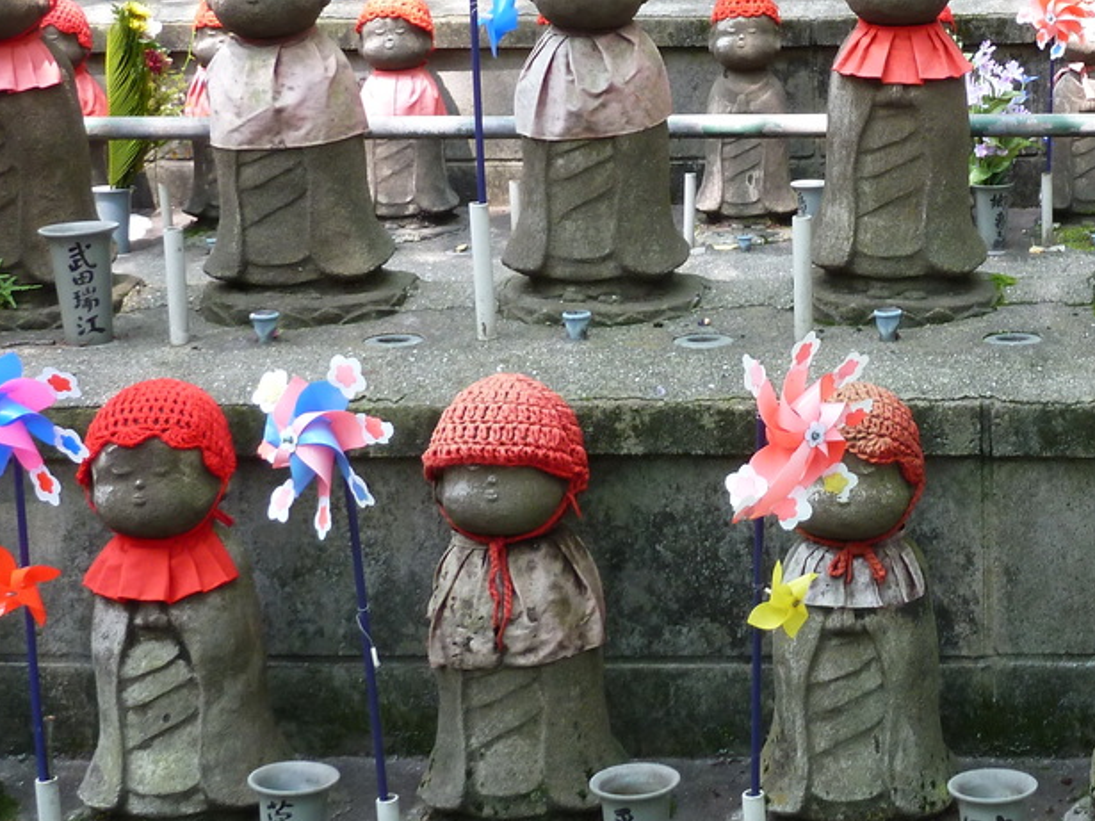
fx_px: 2593
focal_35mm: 82
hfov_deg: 23.2
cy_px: 271
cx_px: 986
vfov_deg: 17.9
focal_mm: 6.9
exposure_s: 1/30
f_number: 3.7
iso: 125
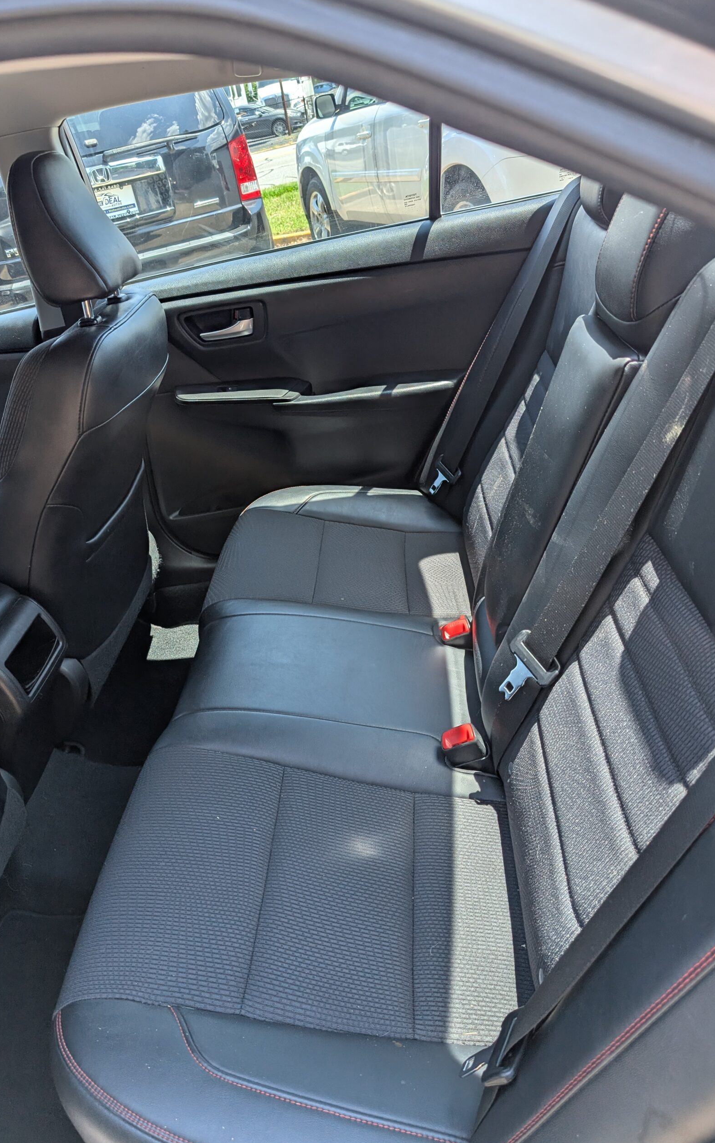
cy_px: 565
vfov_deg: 70.4
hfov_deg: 47.5
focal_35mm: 26
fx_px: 811
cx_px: 311
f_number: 1.68
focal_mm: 6.9
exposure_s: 1/241
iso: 21
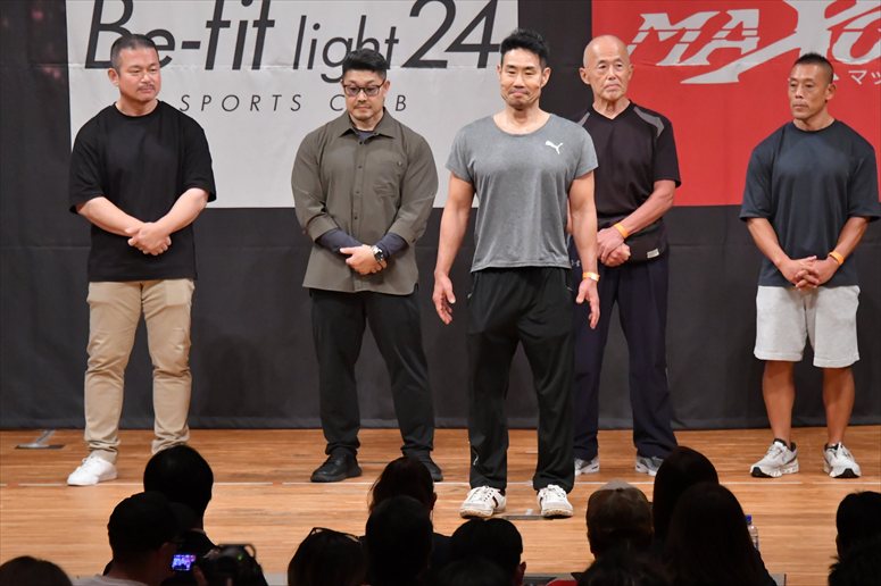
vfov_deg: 5.4
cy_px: 293
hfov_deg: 8.1
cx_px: 440
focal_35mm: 255
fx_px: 6237
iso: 7200
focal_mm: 170
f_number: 5.6
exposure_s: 1/400
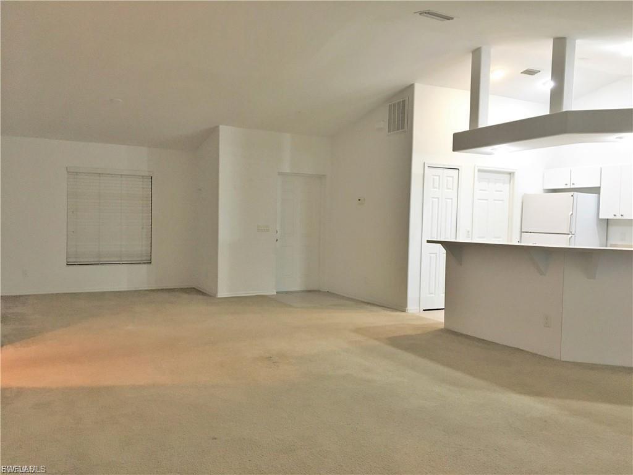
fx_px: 530
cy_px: 238
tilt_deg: -2.8
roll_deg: -1.7
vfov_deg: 48.2
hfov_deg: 61.7
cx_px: 316
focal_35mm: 29
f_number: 2.2
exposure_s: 1/30
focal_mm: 4.15
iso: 160
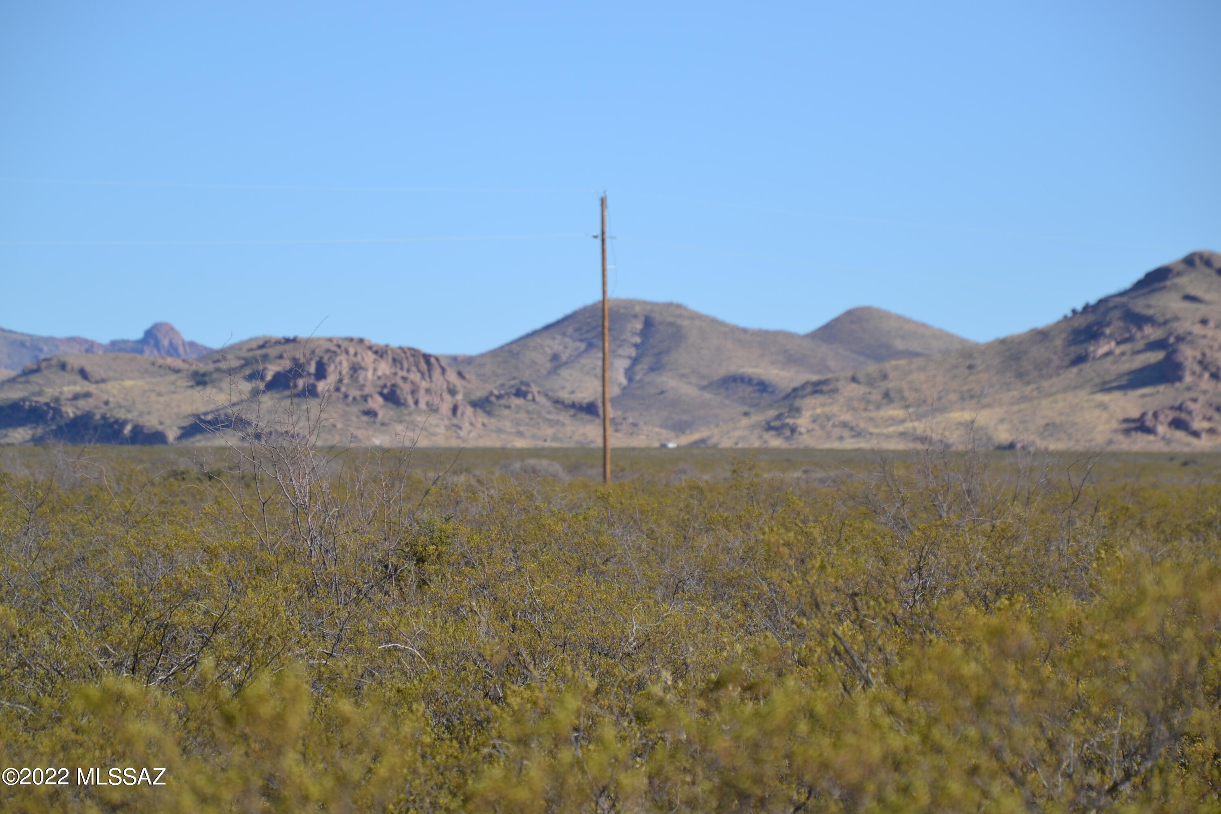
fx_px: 6868
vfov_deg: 6.8
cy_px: 407
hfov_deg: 10.2
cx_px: 610
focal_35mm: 202
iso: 110
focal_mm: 135
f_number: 5.6
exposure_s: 1/500
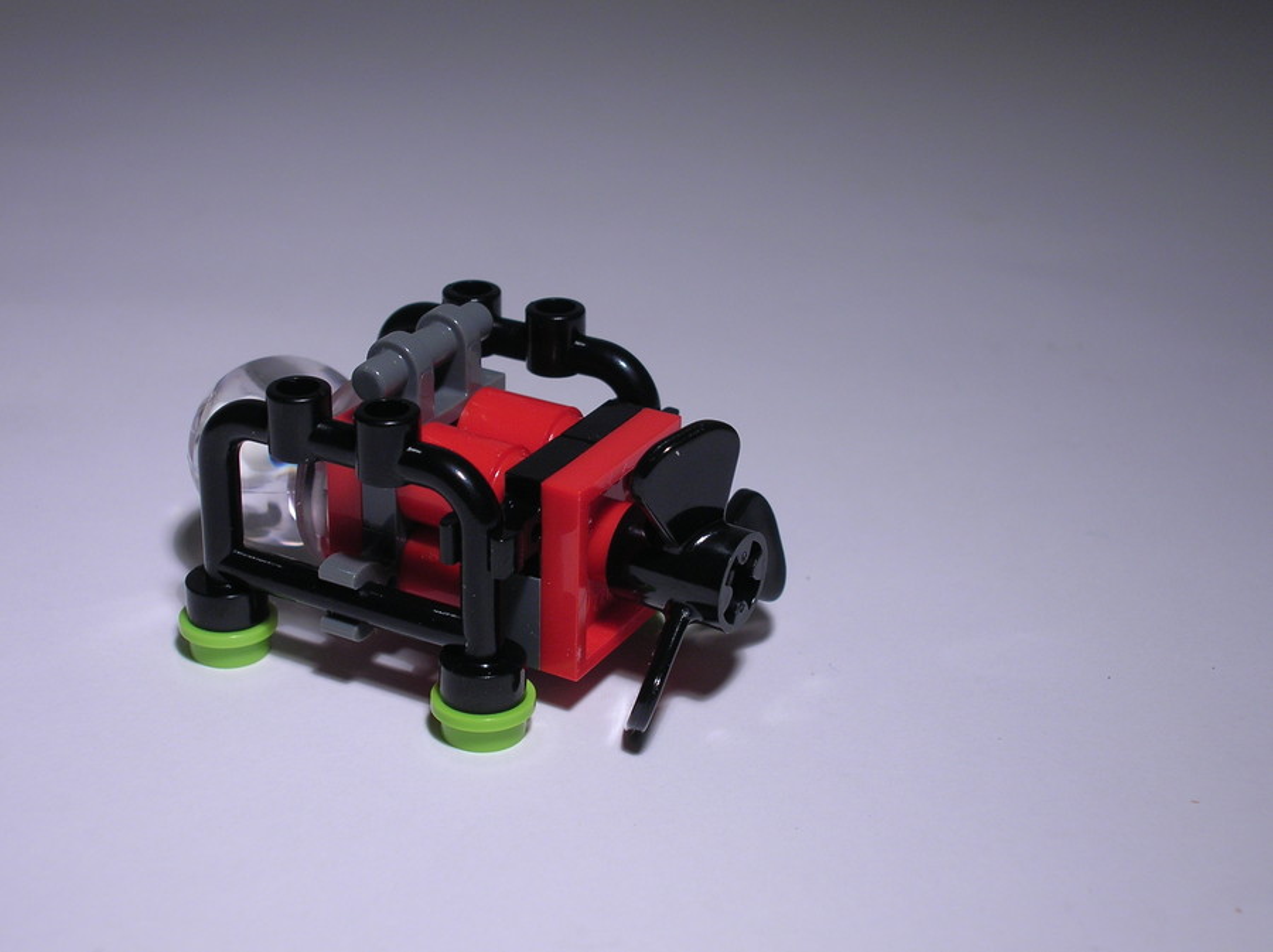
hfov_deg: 30.8
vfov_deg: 23.2
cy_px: 476
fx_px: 2314
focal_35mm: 63
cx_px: 636
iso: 50
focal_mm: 10.4
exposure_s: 1/42.7
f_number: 3.6
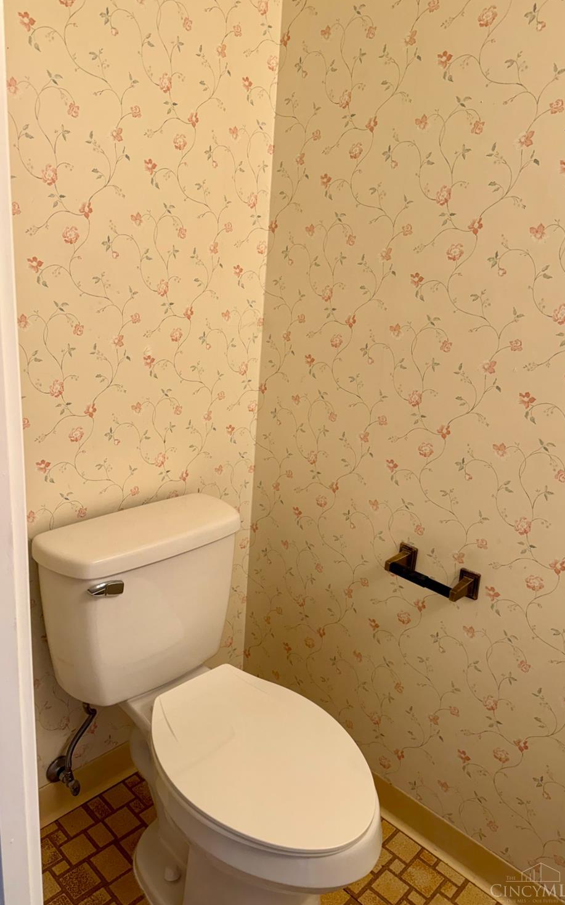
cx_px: 238
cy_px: 449
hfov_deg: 47.4
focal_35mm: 26
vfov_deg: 70.4
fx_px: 641
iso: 160
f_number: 1.78
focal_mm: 6.76
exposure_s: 1/120
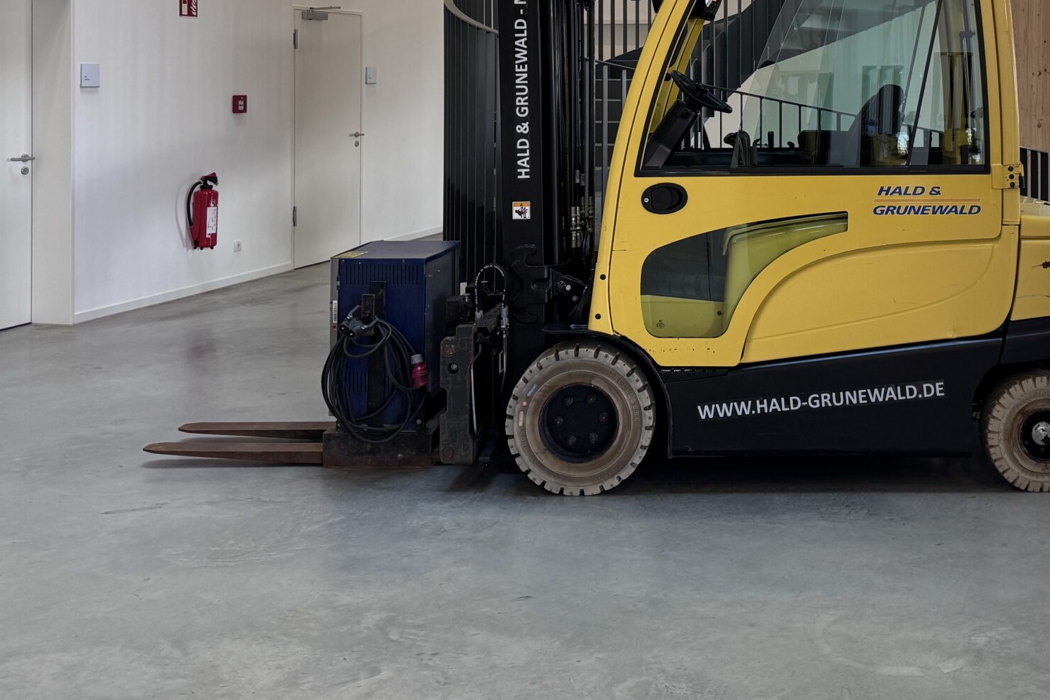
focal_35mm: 43
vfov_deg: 29.9
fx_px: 1254
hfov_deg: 43.8
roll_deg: +0.2
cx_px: 804
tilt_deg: +0.2
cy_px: 69
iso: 125
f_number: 1.78
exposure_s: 1/100
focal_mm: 6.76
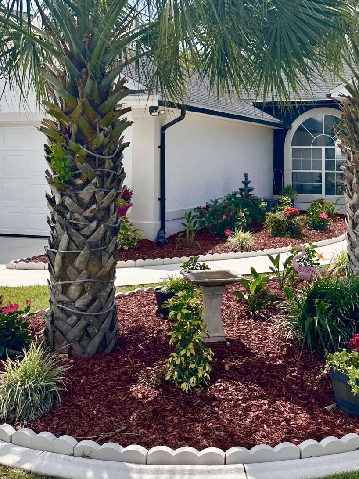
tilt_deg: +2.2
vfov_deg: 42.1
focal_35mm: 44
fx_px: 609
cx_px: 229
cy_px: 140
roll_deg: -0.3
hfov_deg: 32.7
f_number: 1.78
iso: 80
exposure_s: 1/4545
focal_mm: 6.86
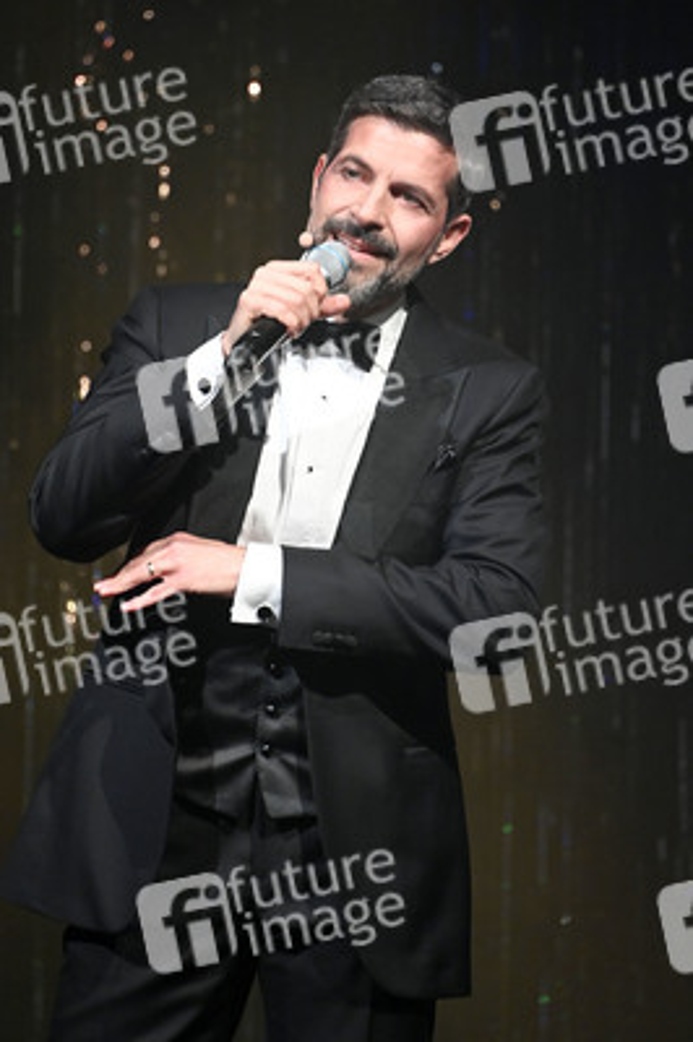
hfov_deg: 4.6
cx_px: 346
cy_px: 521
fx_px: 8677
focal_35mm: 300
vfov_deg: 6.9
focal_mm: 300
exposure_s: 1/320
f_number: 5.6
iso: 8000
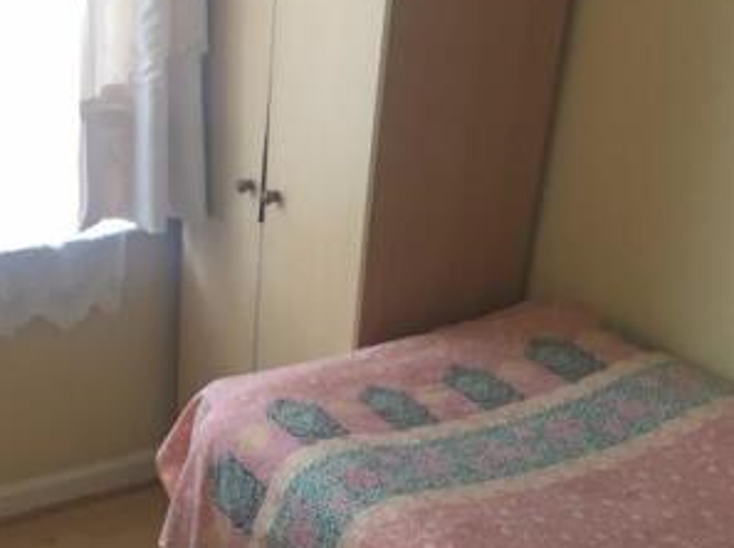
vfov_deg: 25.2
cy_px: 426
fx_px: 1207
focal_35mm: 57
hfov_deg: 32.6
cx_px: 117
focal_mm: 4.15
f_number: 2.2
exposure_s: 1/33
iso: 100
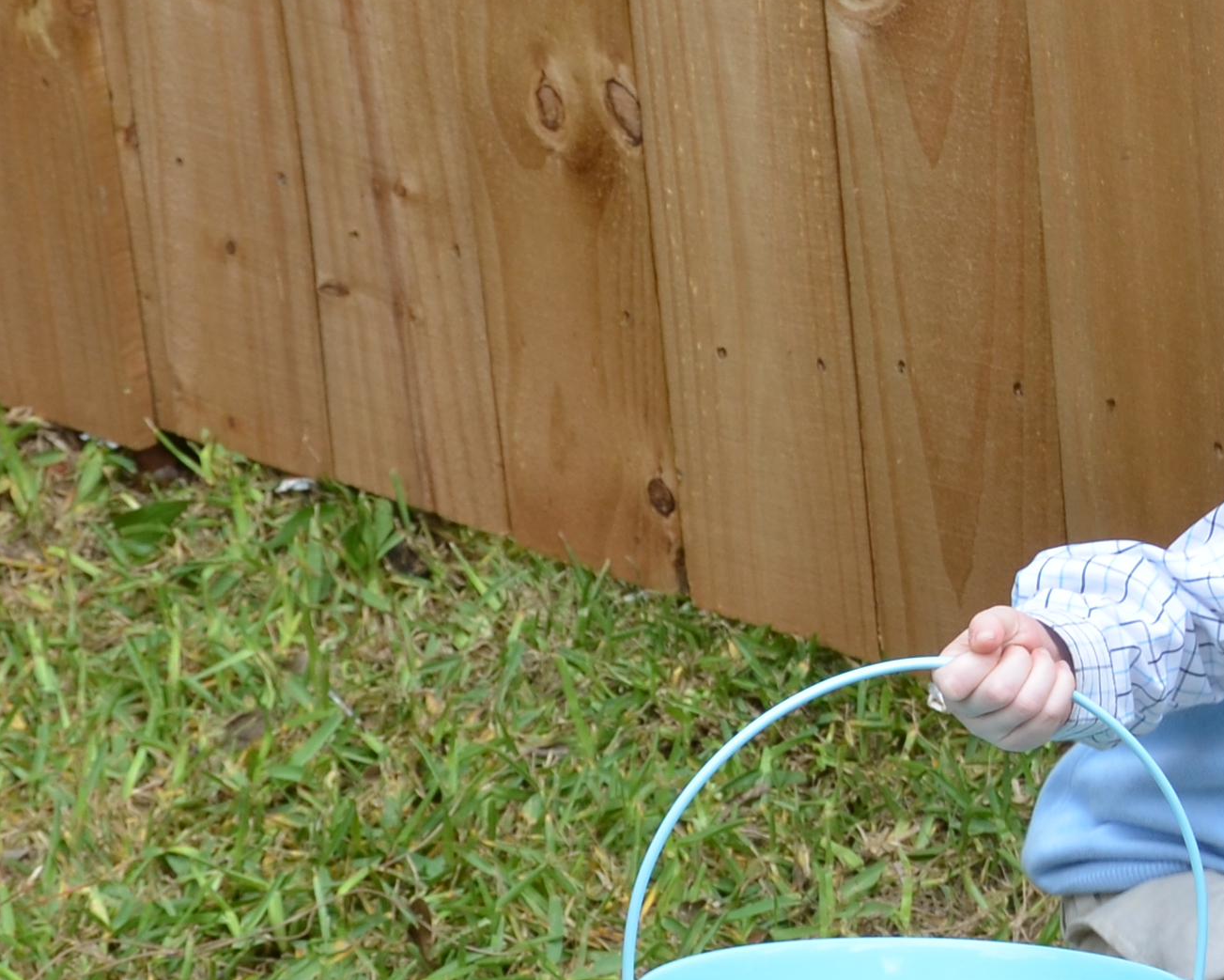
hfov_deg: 11.2
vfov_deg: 9.1
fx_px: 6160
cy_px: 607
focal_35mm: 170
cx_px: 1411
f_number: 5.6
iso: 200
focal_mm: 32
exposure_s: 1/160
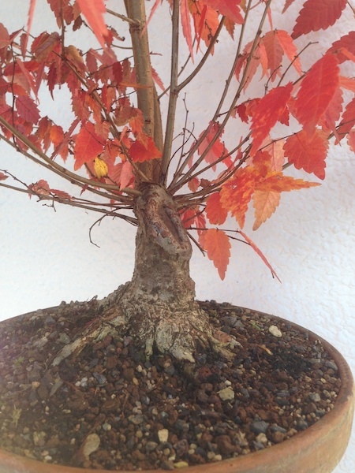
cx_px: 178
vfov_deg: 55.4
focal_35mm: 33
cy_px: 236
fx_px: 451
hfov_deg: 42.9
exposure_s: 1/150
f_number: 2.4
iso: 50
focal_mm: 4.12
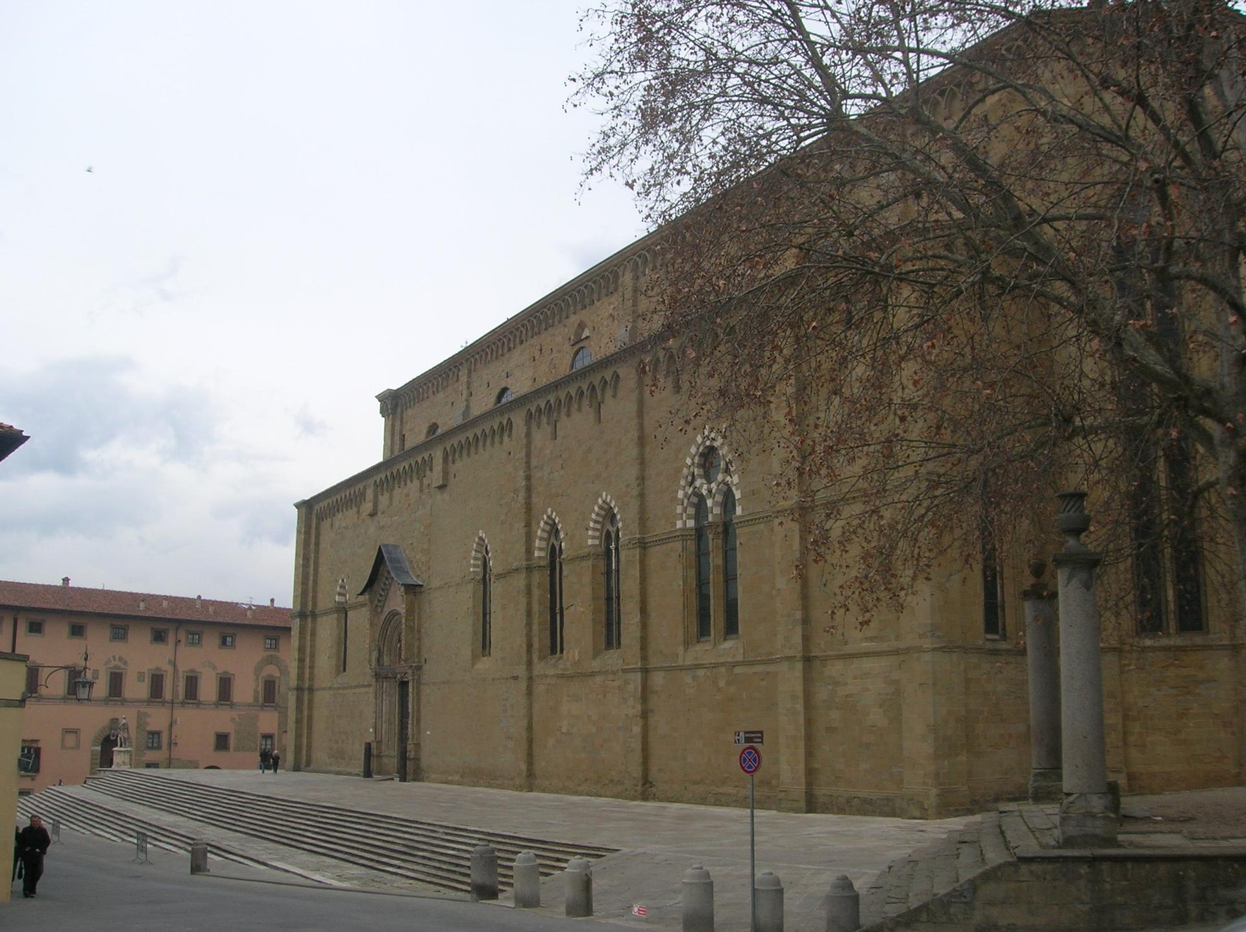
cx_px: 623
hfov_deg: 54.0
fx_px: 1223
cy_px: 466
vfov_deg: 41.7
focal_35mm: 34
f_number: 4.9
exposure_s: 1/75.1
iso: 50
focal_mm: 5.7
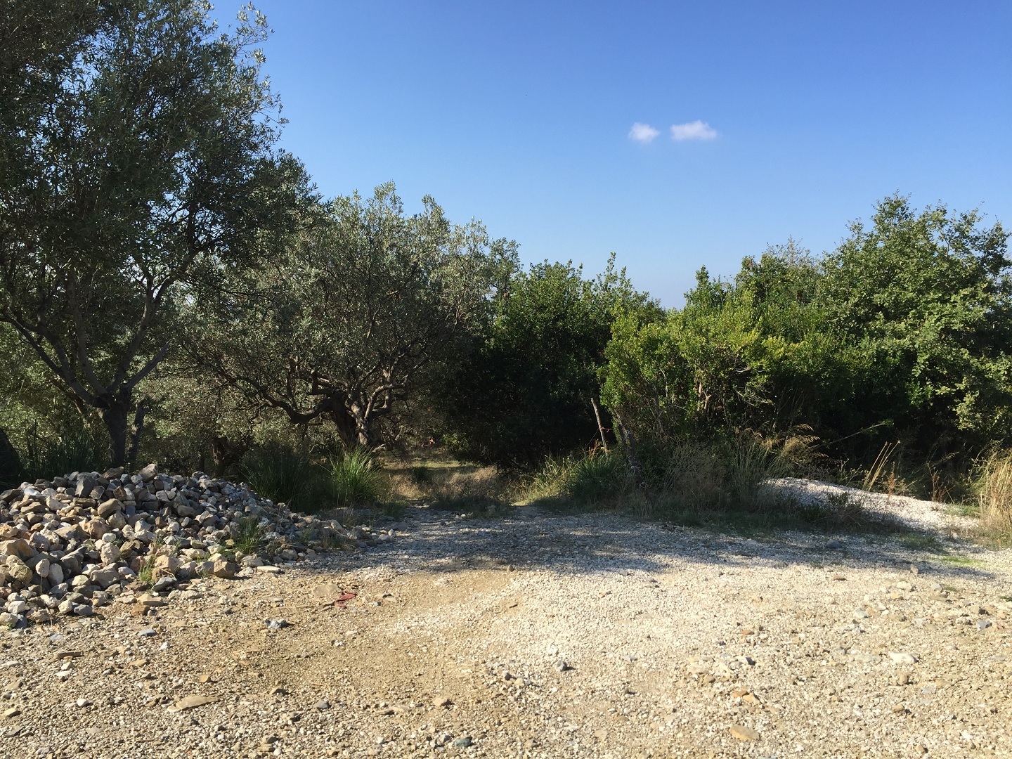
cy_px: 380
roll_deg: -0.3
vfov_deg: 48.2
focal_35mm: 29
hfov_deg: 61.7
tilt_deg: -2.8
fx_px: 848
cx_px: 506
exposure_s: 1/1236
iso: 32
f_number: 2.2
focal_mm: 4.15
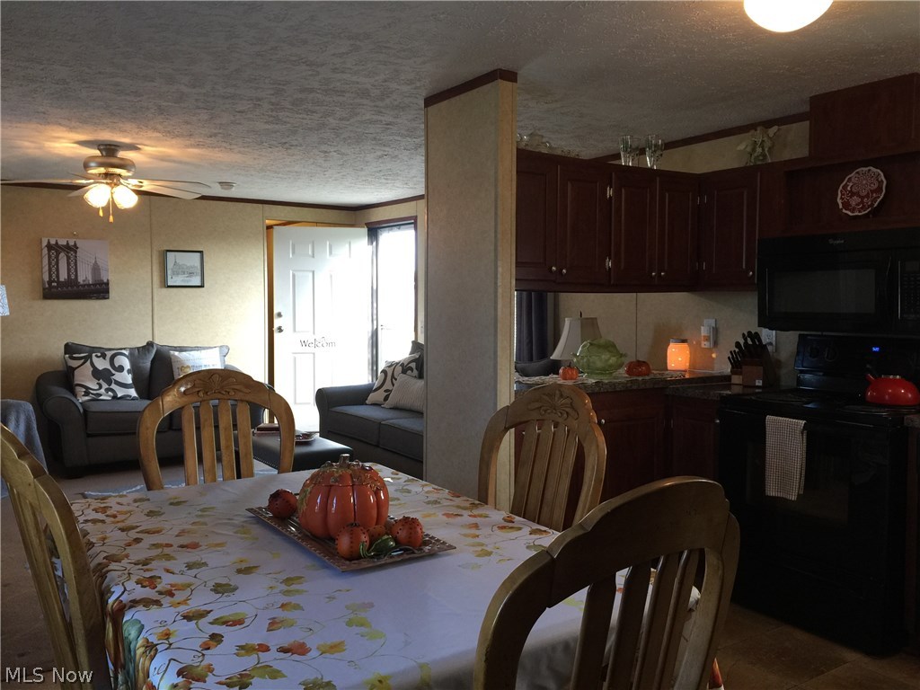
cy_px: 345
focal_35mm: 29
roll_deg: -0.5
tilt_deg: -3.7
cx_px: 460
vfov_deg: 48.2
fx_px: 771
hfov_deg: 61.7
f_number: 2.2
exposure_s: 1/30
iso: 50
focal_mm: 4.15
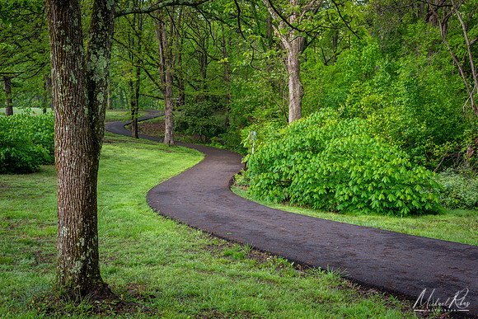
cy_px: 160
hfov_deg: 44.5
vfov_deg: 30.5
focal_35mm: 44
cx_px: 239
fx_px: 584
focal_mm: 44
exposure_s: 1/10
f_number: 13
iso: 100
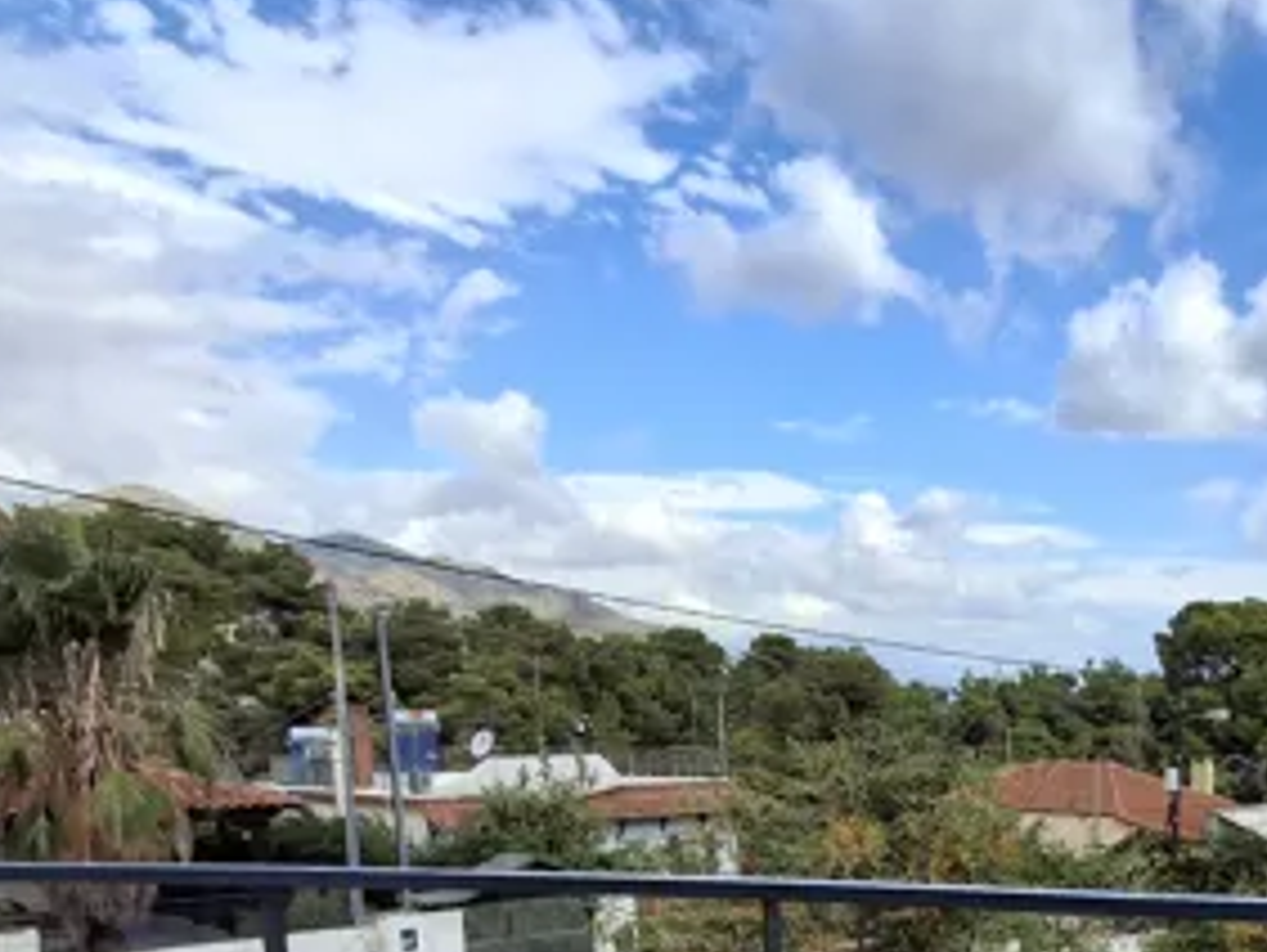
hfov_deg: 48.9
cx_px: 1110
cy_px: 885
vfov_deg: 38.5
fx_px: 1246
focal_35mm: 34
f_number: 2.2
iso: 40
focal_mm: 1.64
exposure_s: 1/1264
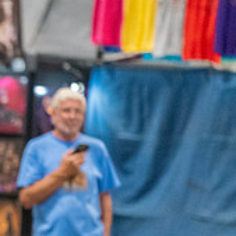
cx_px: -180
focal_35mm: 755
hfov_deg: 2.3
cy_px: 242
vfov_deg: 2.3
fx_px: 5824
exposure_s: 1/250
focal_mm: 200
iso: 6400
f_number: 2.8
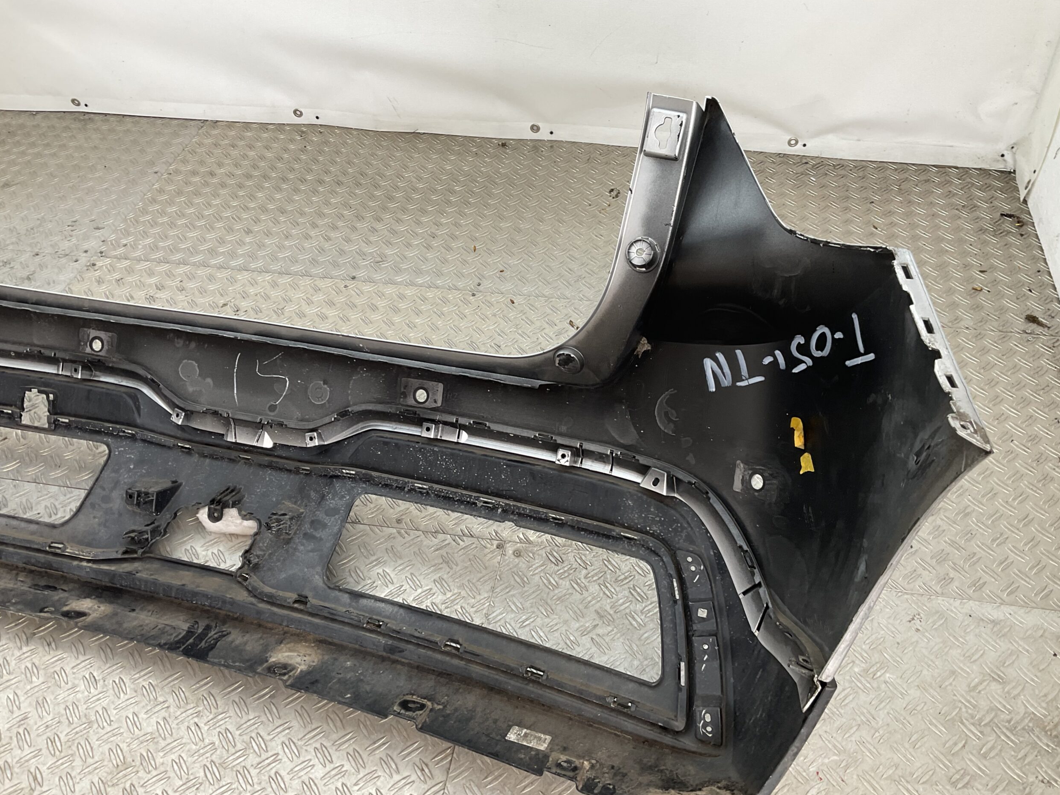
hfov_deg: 60.0
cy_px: 406
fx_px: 919
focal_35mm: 30
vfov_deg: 46.8
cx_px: 534
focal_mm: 3
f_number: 1.8
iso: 25
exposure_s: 1/100
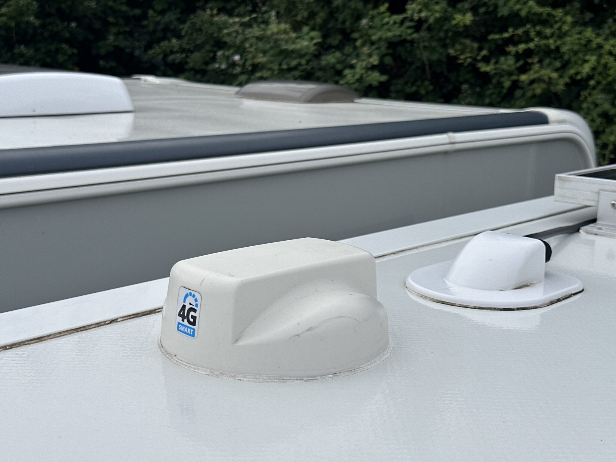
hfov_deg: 39.7
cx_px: 308
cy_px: 231
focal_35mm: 48
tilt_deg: -11.6
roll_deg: -1.2
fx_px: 854
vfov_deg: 30.3
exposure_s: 1/5000
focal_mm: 6.86
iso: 64
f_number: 1.78
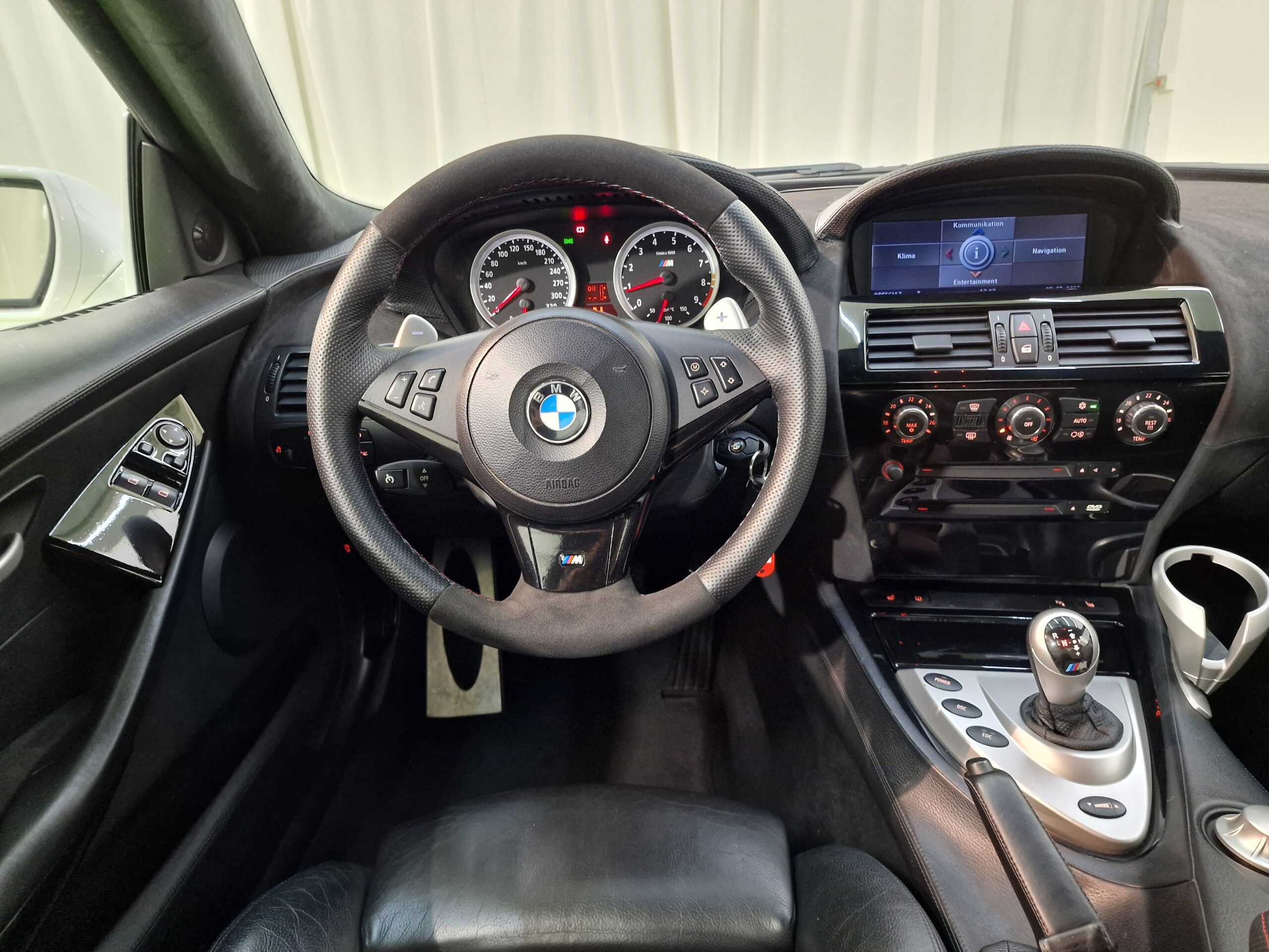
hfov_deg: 73.9
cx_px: 634
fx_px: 843
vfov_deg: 58.9
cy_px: 476
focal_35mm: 23
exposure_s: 1/33
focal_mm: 6.4
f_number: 1.8
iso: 500
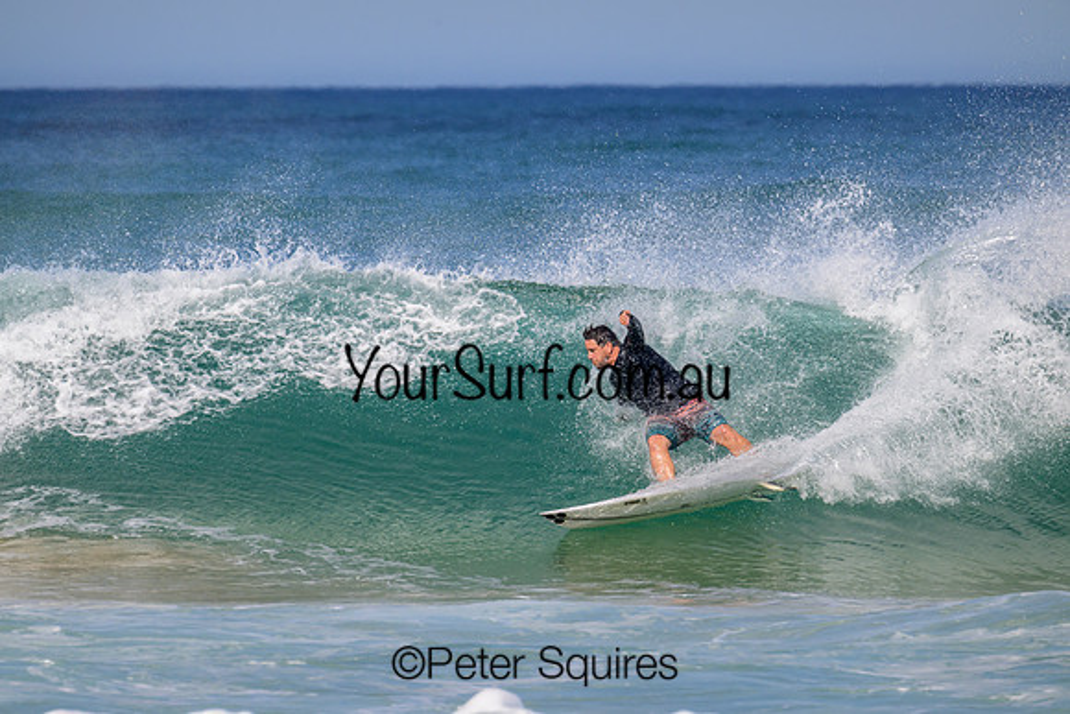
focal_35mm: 530
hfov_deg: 3.9
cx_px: 535
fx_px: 15756
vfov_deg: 2.6
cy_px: 357
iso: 800
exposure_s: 1/2000
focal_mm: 530
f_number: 11
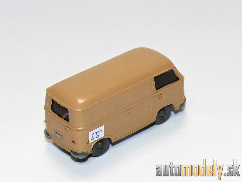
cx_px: 121
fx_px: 874
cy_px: 91
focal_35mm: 125
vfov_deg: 11.9
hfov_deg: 15.8
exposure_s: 1/30
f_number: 4
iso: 100
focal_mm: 14.8
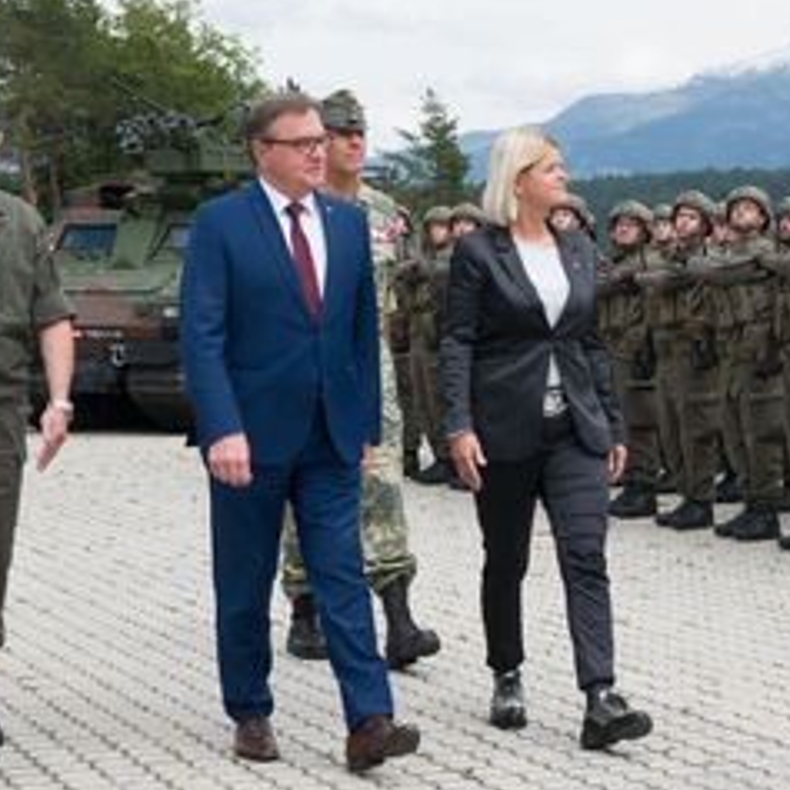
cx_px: 769
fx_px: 2375
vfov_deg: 18.9
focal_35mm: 92
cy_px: 316
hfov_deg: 18.4
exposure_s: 1/800
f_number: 6.3
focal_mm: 31
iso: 250
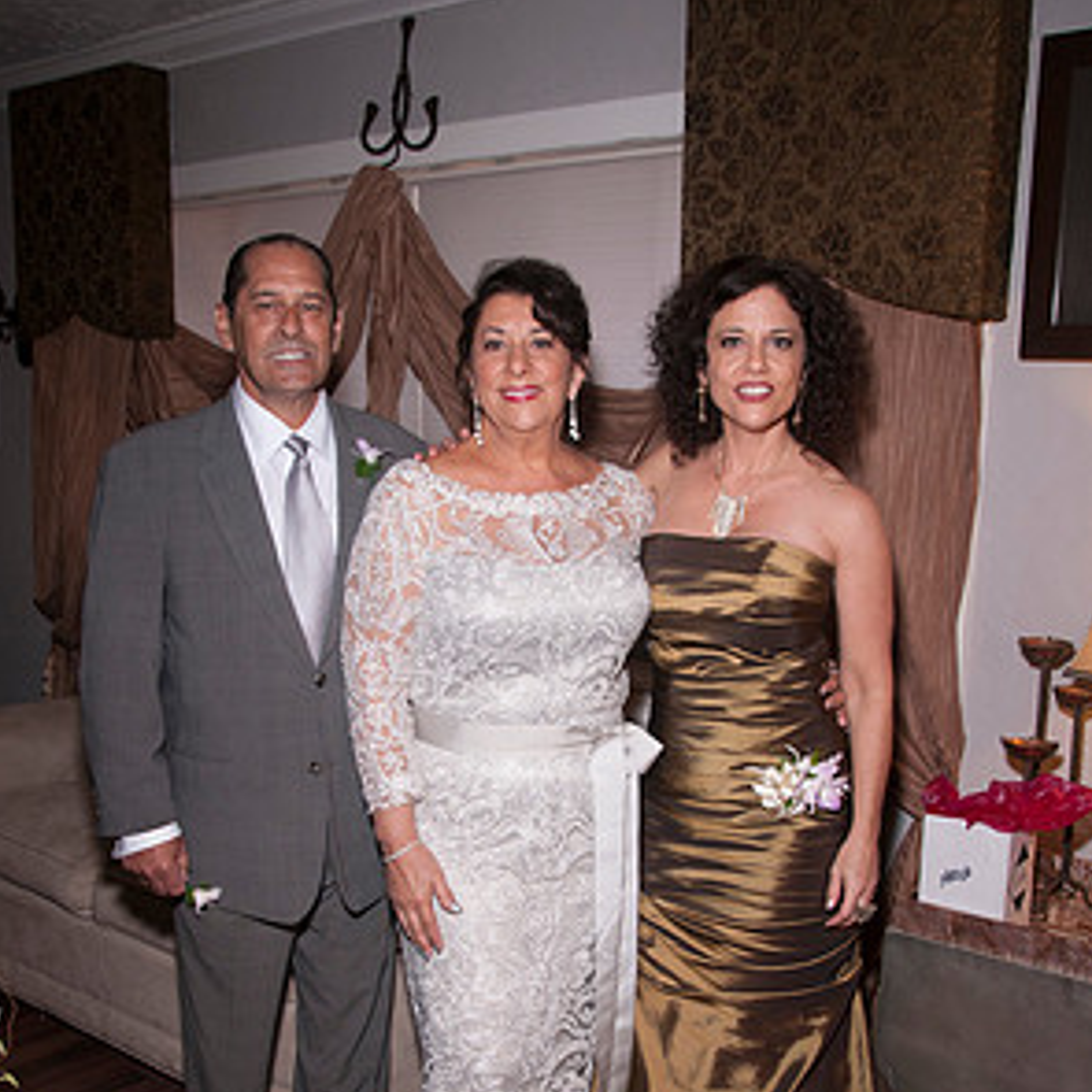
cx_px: 546
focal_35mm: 35
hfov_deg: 47.2
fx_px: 1249
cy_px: 737
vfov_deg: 46.4
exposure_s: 1/60
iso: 400
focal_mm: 18
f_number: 5.6
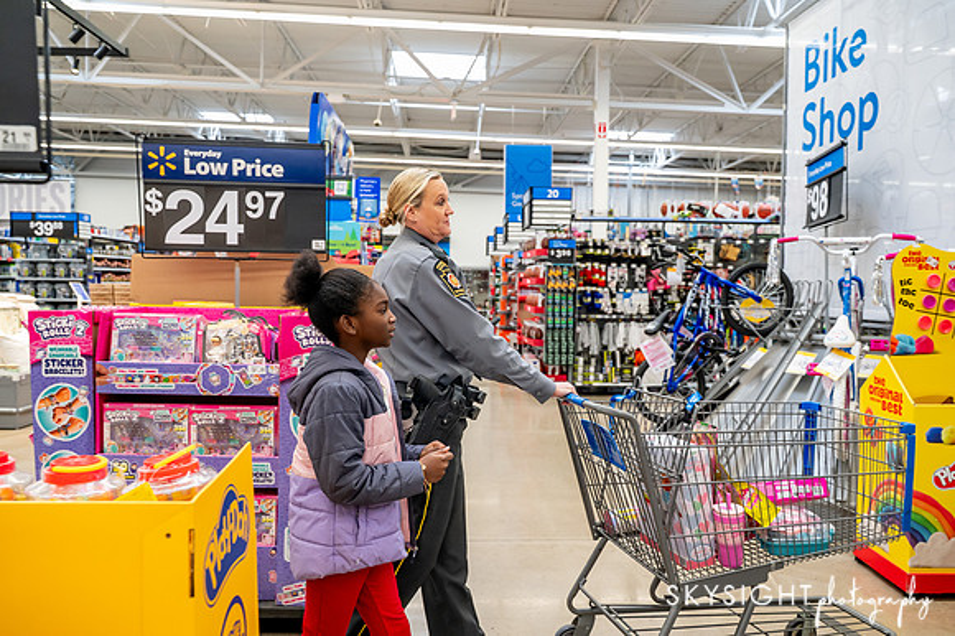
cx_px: 471
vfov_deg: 45.5
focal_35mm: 29
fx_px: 758
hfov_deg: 64.4
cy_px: 317
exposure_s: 1/320
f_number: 3.5
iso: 3200
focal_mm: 28
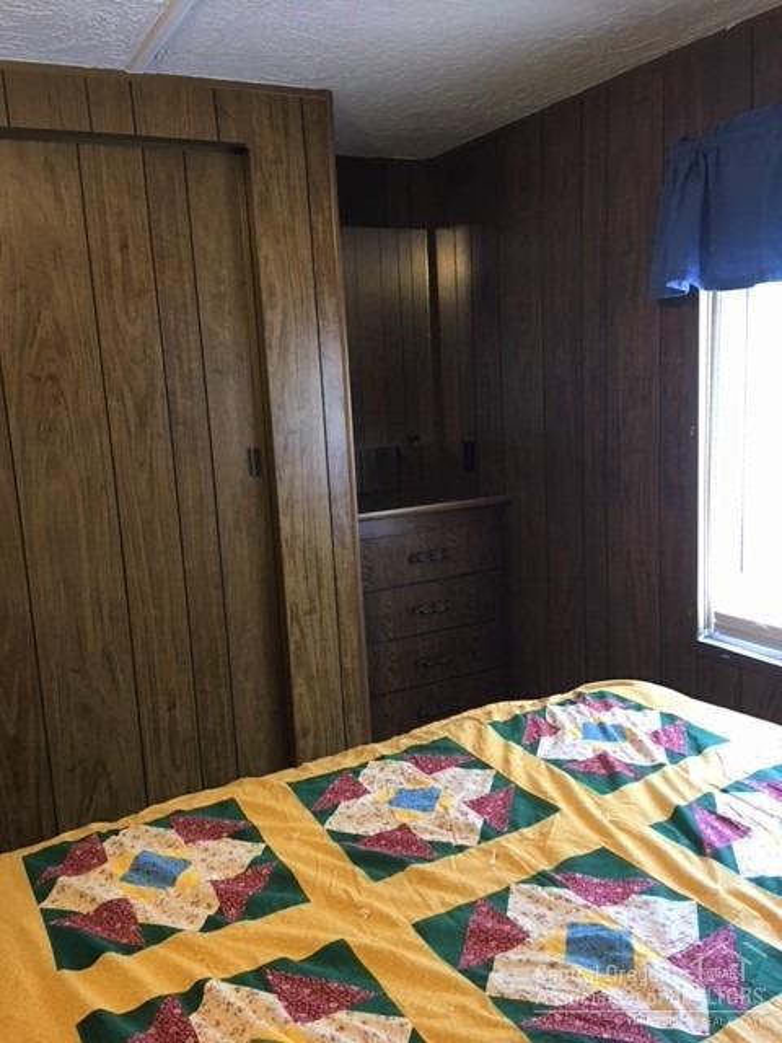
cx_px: 391
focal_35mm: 29
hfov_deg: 48.2
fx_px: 874
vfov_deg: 61.7
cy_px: 522
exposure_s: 1/10
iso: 80
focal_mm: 4.15
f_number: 2.2
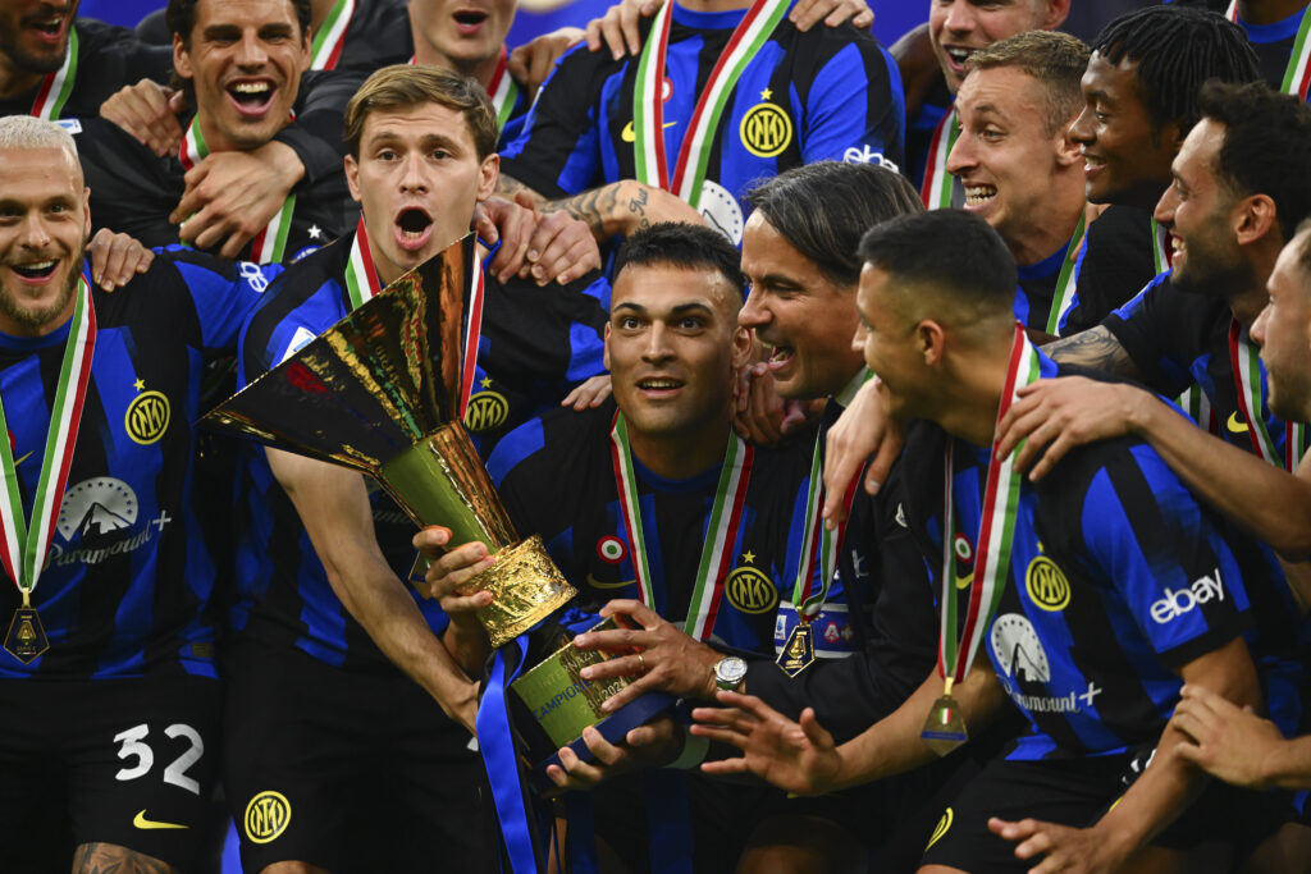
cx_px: 656
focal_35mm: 400
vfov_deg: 3.4
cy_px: 437
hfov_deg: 5.2
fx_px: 14568
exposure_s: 1/1600
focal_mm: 400
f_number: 2.8
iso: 2000
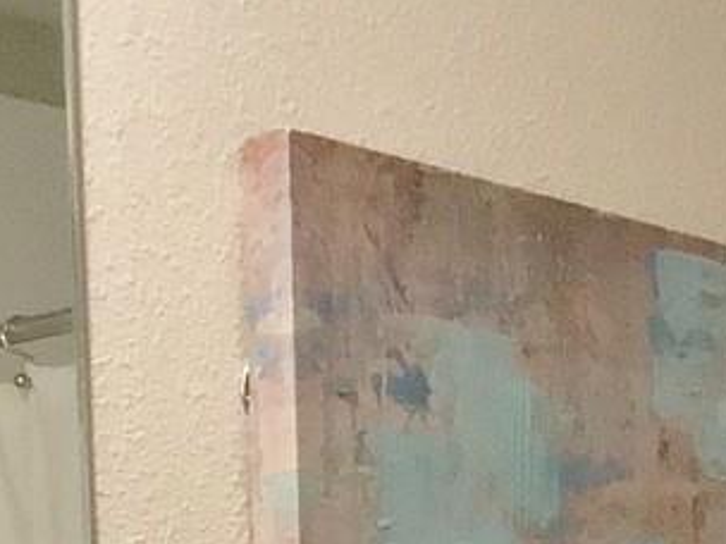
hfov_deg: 12.1
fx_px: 3419
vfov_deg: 8.3
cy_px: 1370
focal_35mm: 163
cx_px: 626
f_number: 2.4
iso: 125
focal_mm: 3.3
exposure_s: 1/30
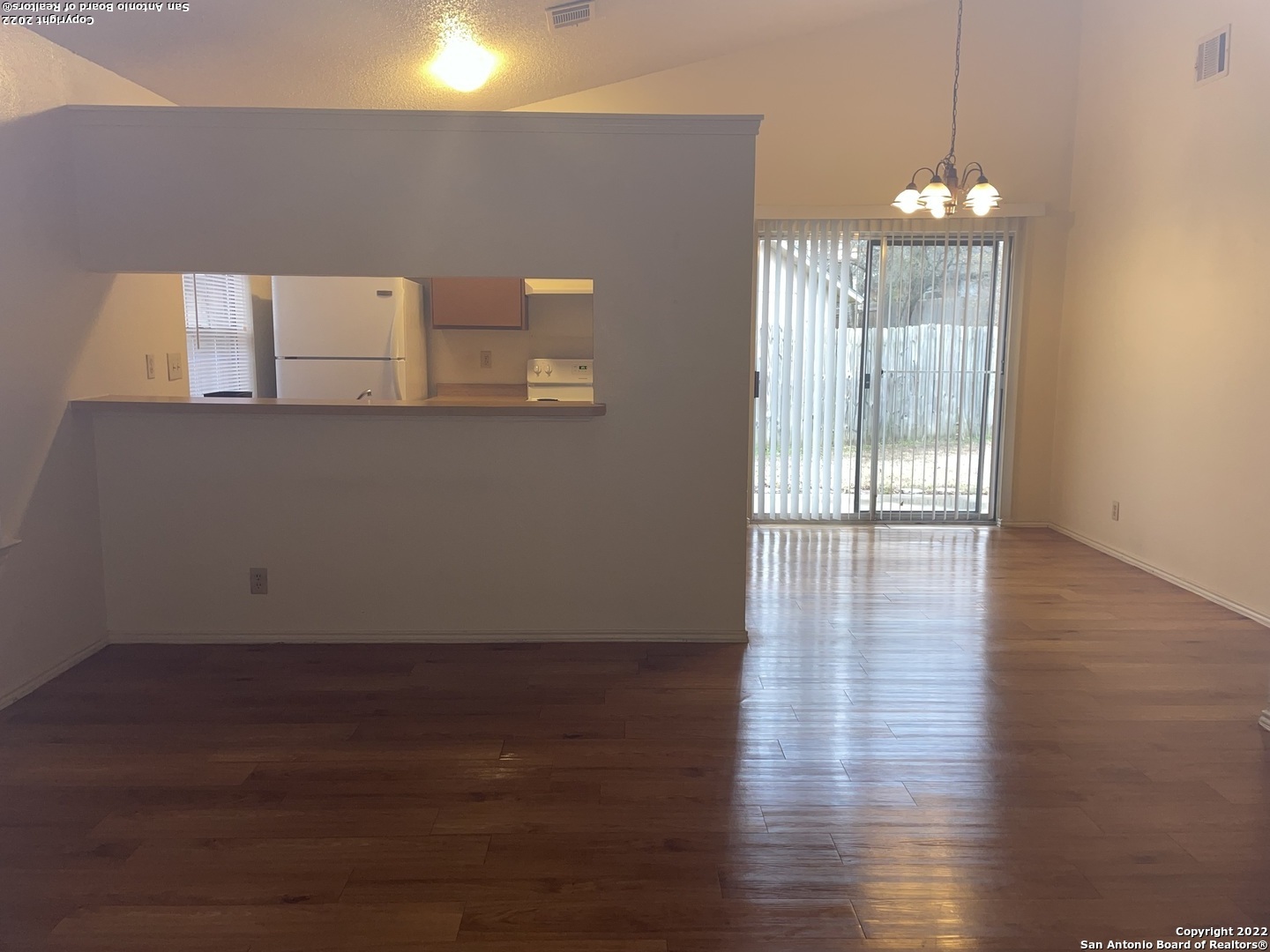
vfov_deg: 53.1
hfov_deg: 67.3
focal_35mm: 26
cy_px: 476
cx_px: 635
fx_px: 954
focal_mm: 4.2
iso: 50
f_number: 1.6
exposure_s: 1/20
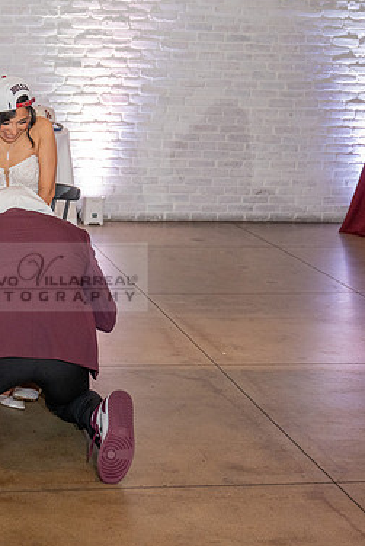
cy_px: 277
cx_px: 25
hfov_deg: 18.8
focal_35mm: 71
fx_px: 1079
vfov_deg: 28.4
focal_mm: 46
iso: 2000
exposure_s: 1/200
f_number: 3.5
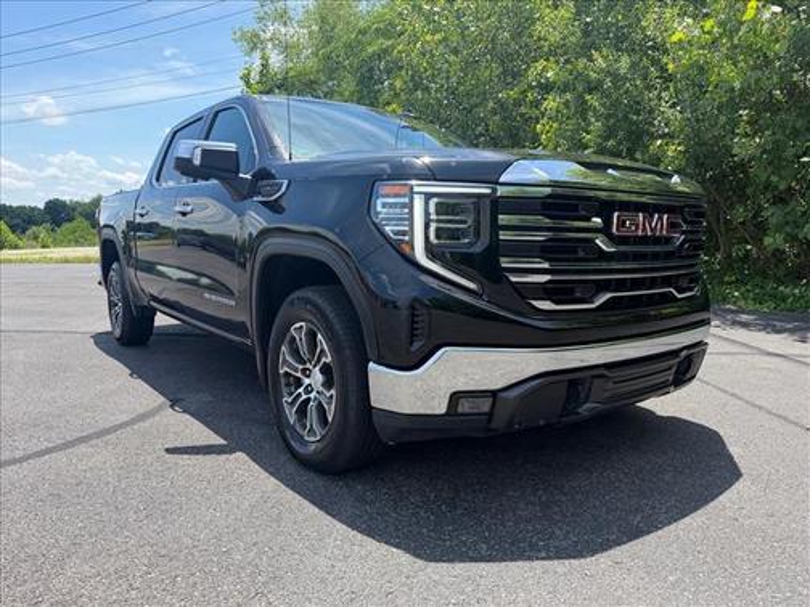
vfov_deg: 56.8
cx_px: 405
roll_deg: +1.0
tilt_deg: -7.5
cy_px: 304
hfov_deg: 71.6
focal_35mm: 24
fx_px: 562
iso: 100
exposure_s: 1/2000
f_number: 1.78
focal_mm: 6.76
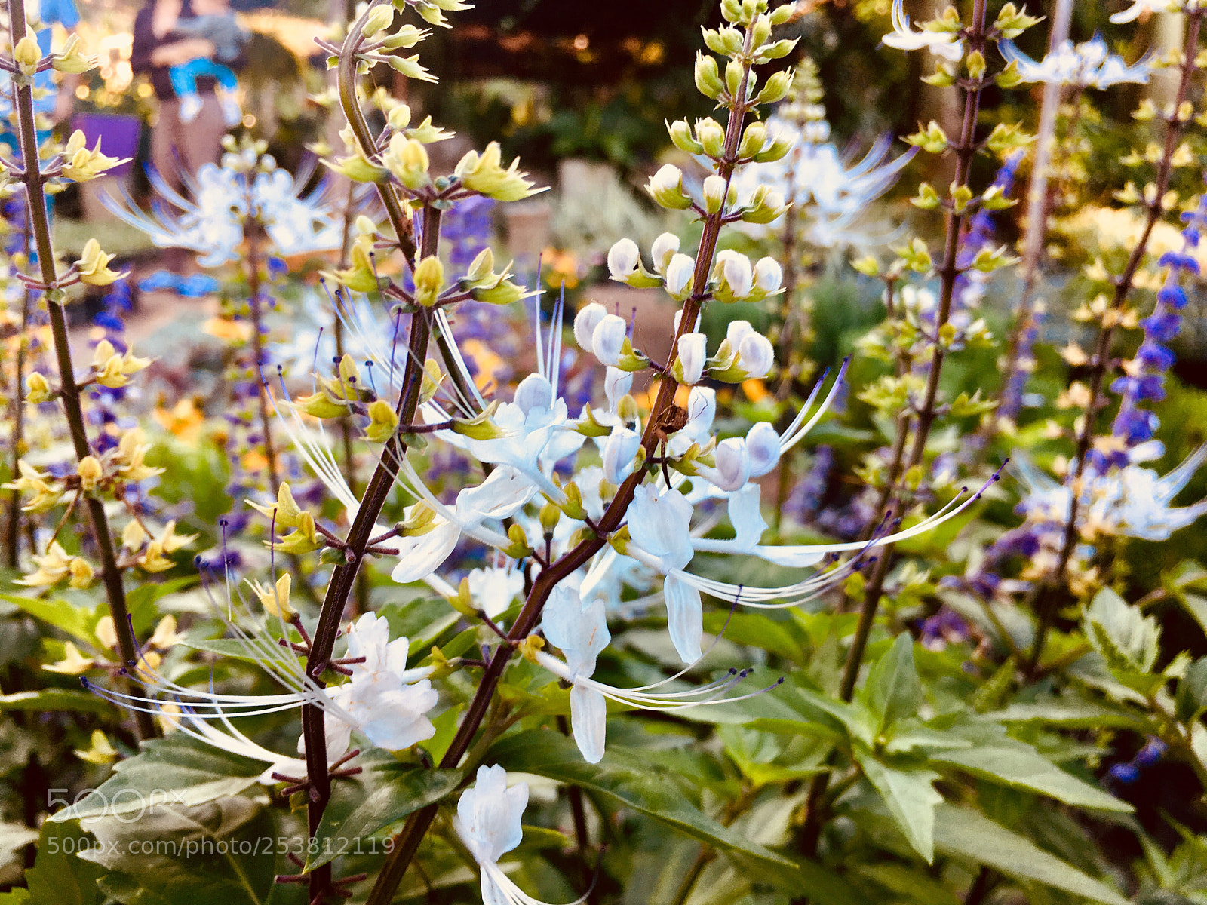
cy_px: 452
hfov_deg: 61.7
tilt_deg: -14.1
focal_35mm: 29
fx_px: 1011
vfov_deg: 48.2
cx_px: 604
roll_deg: -2.7
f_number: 2.2
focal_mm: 4.15
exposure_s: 1/50
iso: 32
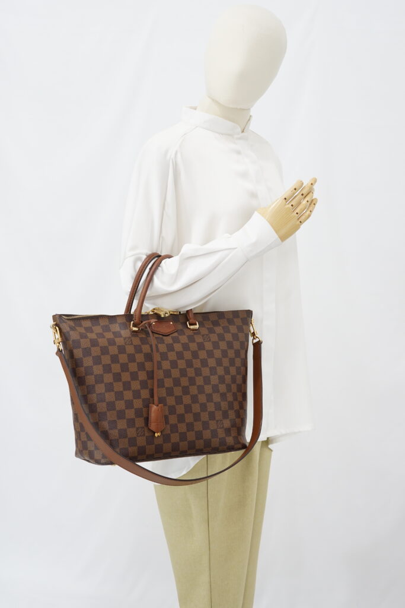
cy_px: 304
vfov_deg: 39.6
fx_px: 843
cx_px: 202
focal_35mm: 50
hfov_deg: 27.0
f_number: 6.3
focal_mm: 50
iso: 640
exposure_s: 1/8
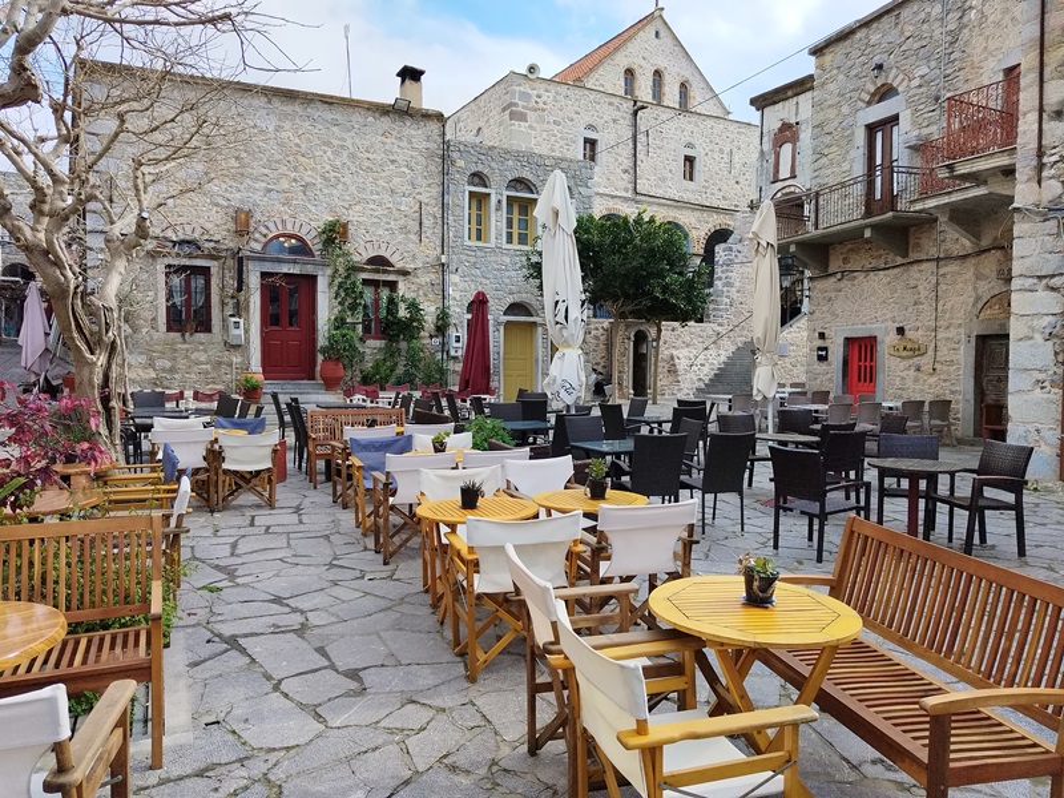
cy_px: 399
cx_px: 532
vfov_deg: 53.1
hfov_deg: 67.3
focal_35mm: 26
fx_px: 799
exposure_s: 1/613
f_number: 1.9
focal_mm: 6.24
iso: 100
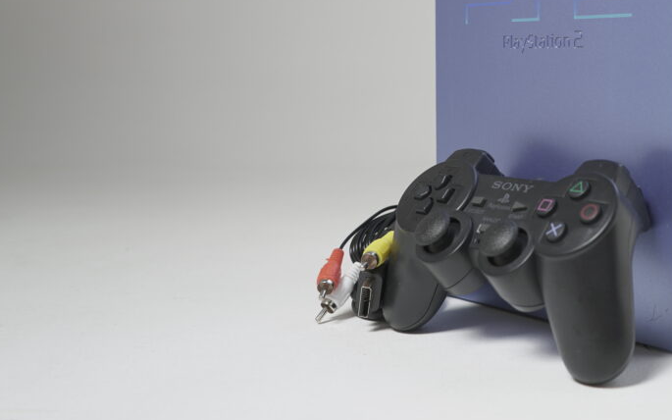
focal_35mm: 50
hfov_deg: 38.6
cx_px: 549
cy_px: 57
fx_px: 916
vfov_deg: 25.2
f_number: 4.5
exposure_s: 1/8
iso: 125
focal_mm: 28
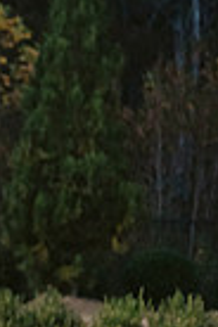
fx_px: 7611
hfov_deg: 1.6
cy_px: 340
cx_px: -441
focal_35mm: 838
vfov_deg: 2.5
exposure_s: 1/400
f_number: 2.8
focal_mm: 200
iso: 1600
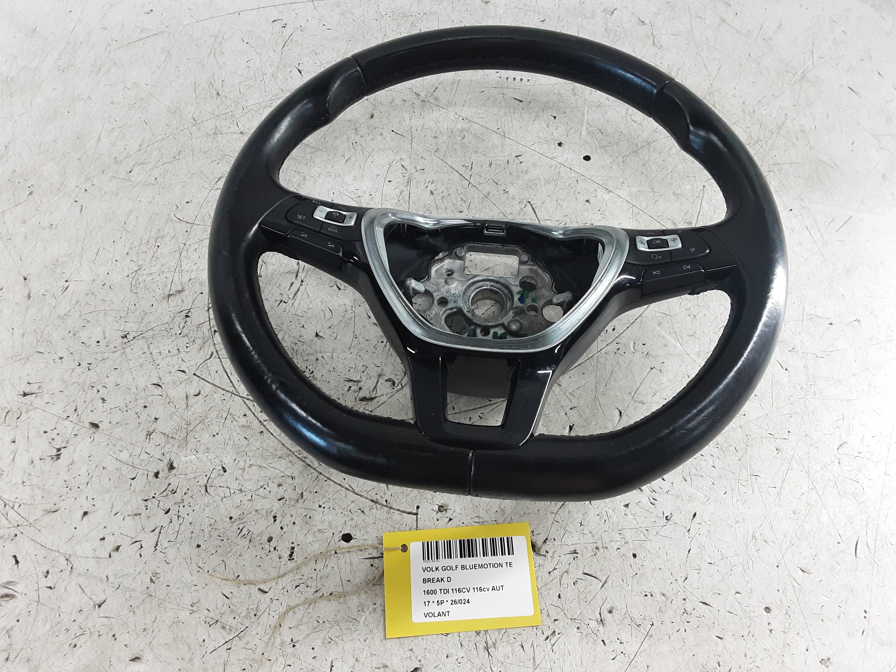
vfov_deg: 51.4
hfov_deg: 65.3
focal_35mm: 27
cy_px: 336
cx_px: 448
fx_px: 699
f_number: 1.9
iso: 160
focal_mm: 2.91
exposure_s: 1/50
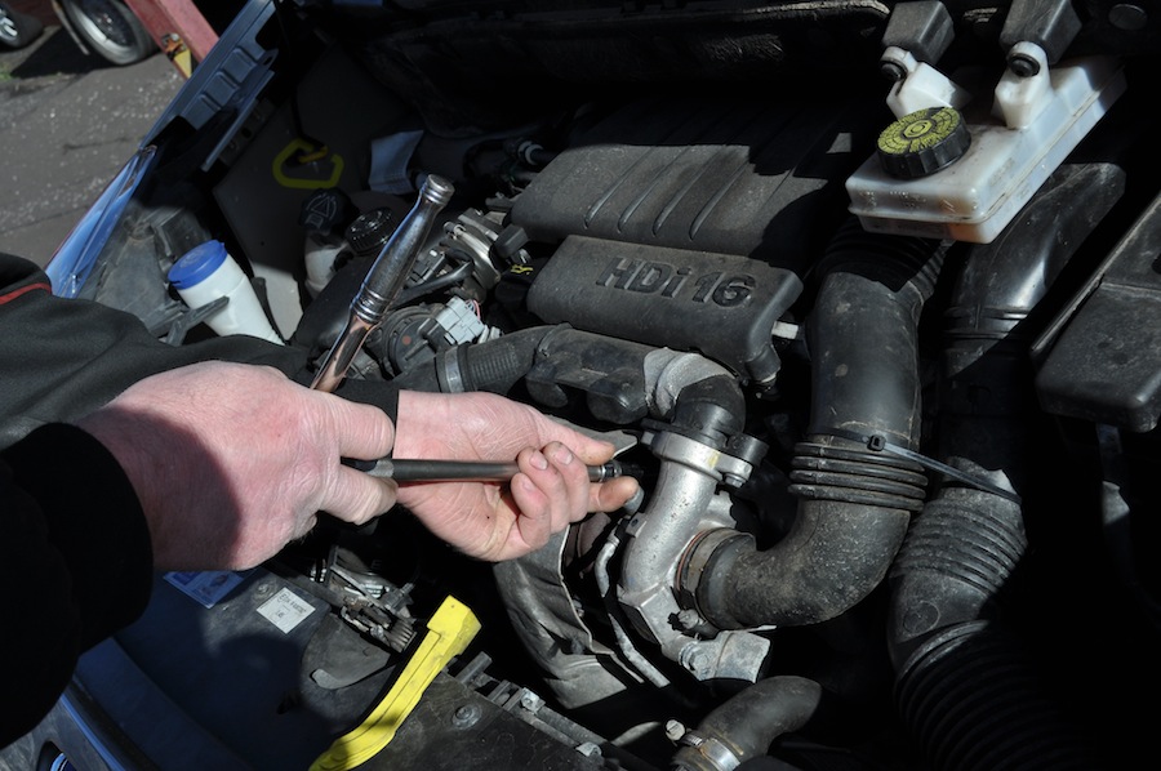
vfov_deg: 31.8
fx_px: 1353
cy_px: 386
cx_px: 580
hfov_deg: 46.4
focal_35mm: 42
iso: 200
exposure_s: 1/400
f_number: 10
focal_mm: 28
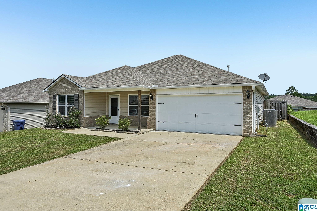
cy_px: 106
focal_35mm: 24
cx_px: 158
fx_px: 207
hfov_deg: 74.9
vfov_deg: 54.1
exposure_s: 1/2500
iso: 400
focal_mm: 23.5
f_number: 8
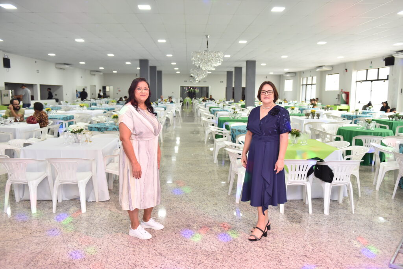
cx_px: 202
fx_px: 325
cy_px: 134
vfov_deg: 45.0
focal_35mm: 29
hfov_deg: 63.7
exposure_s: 1/125
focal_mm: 29
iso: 2000
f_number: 2.8
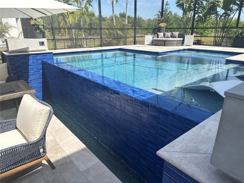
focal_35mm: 24
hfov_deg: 71.6
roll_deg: -0.1
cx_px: 122
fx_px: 169
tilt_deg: -18.4
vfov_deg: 56.8
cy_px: 92
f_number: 1.78
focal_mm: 6.76
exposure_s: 1/1585
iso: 80
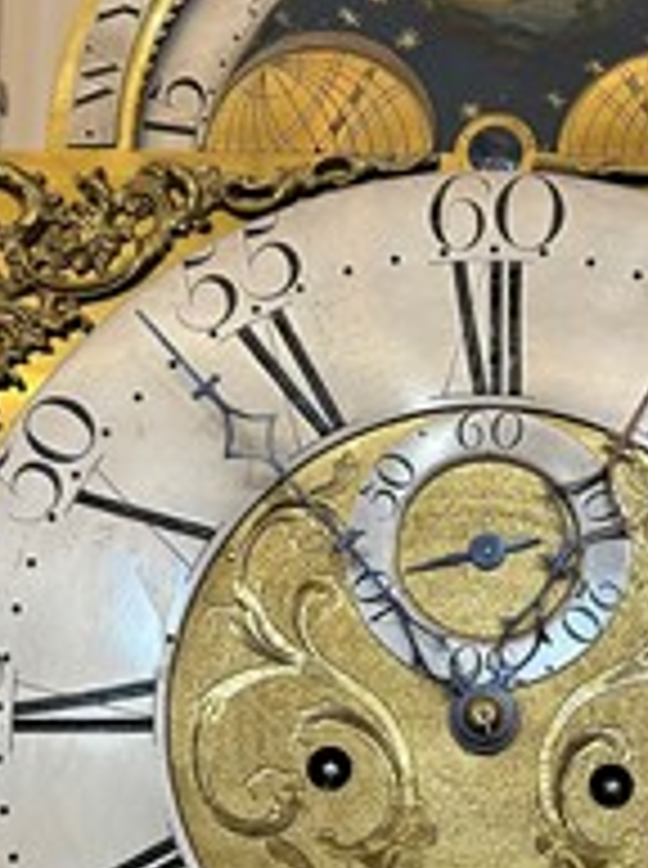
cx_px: 468
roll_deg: -1.0
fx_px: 1352
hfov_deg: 26.7
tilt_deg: +6.2
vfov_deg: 34.2
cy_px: 733
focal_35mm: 54
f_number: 1.5
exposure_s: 1/100
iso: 125
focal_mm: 5.7
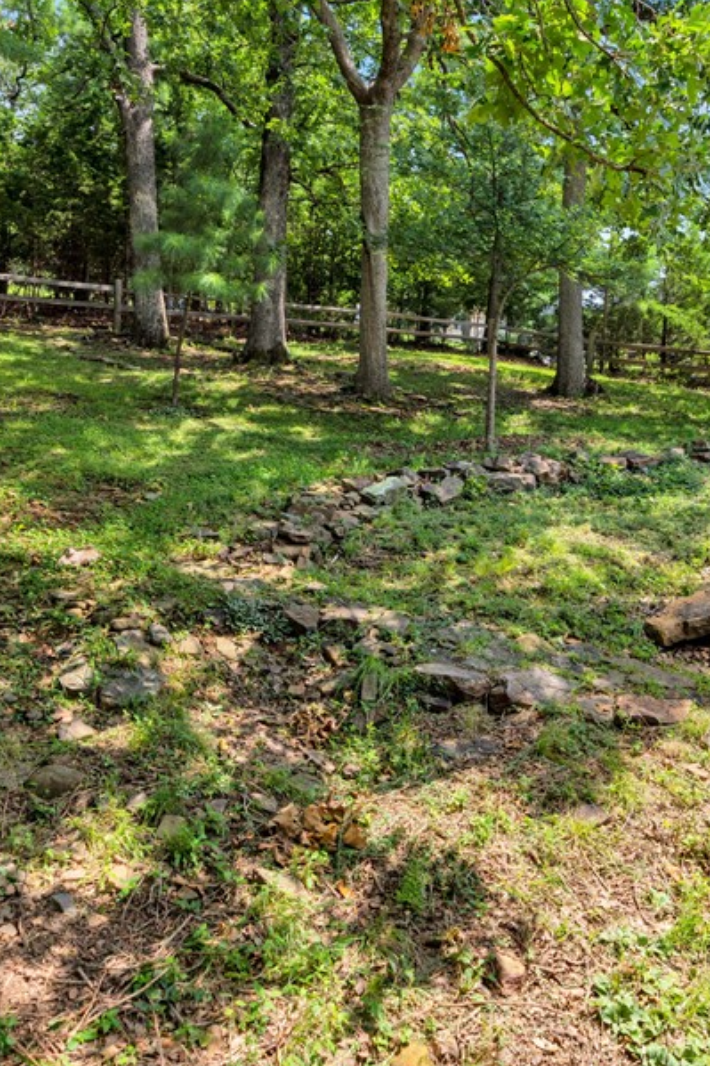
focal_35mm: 29
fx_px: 858
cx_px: 416
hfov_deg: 44.8
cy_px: 450
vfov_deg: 63.3
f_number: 6.3
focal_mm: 16
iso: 100
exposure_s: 1/80
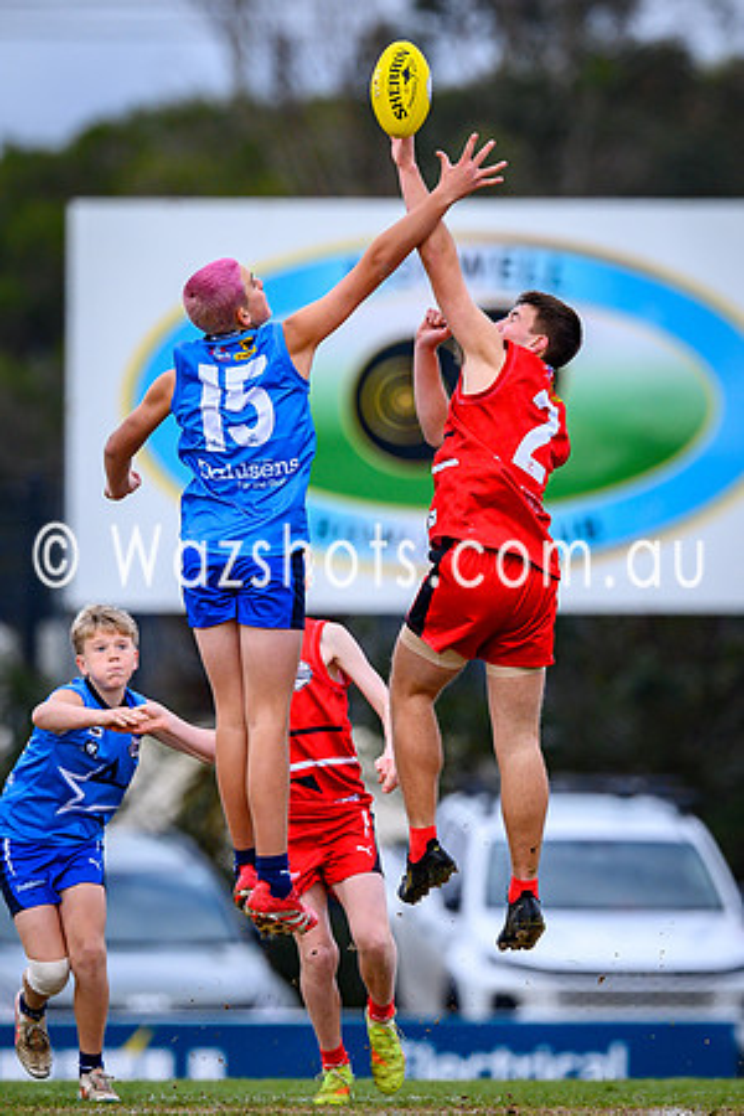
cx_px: 410
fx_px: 29461
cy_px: 495
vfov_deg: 2.2
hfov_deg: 1.4
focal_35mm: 950
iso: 640
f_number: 4.5
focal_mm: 500
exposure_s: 1/1600
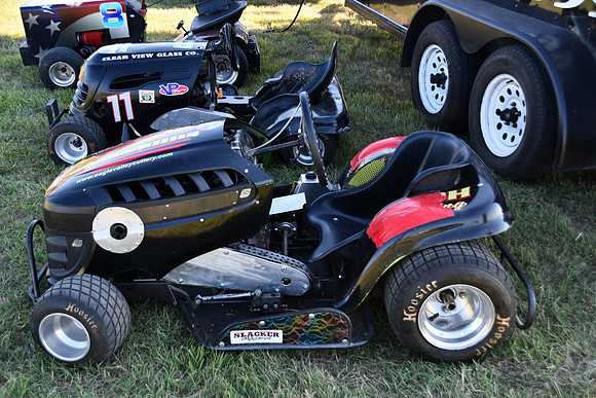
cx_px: 298
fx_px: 646
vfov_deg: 34.2
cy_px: 199
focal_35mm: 39
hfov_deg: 49.5
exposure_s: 1/250
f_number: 5.6
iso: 360
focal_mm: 26
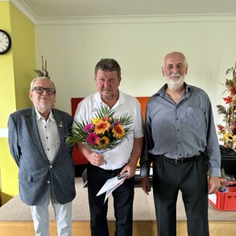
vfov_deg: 55.2
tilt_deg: -5.6
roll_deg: +0.0
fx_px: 224
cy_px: 143
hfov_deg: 55.6
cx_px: 120
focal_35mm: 29
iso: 800
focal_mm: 6.86
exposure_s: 1/60
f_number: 1.78
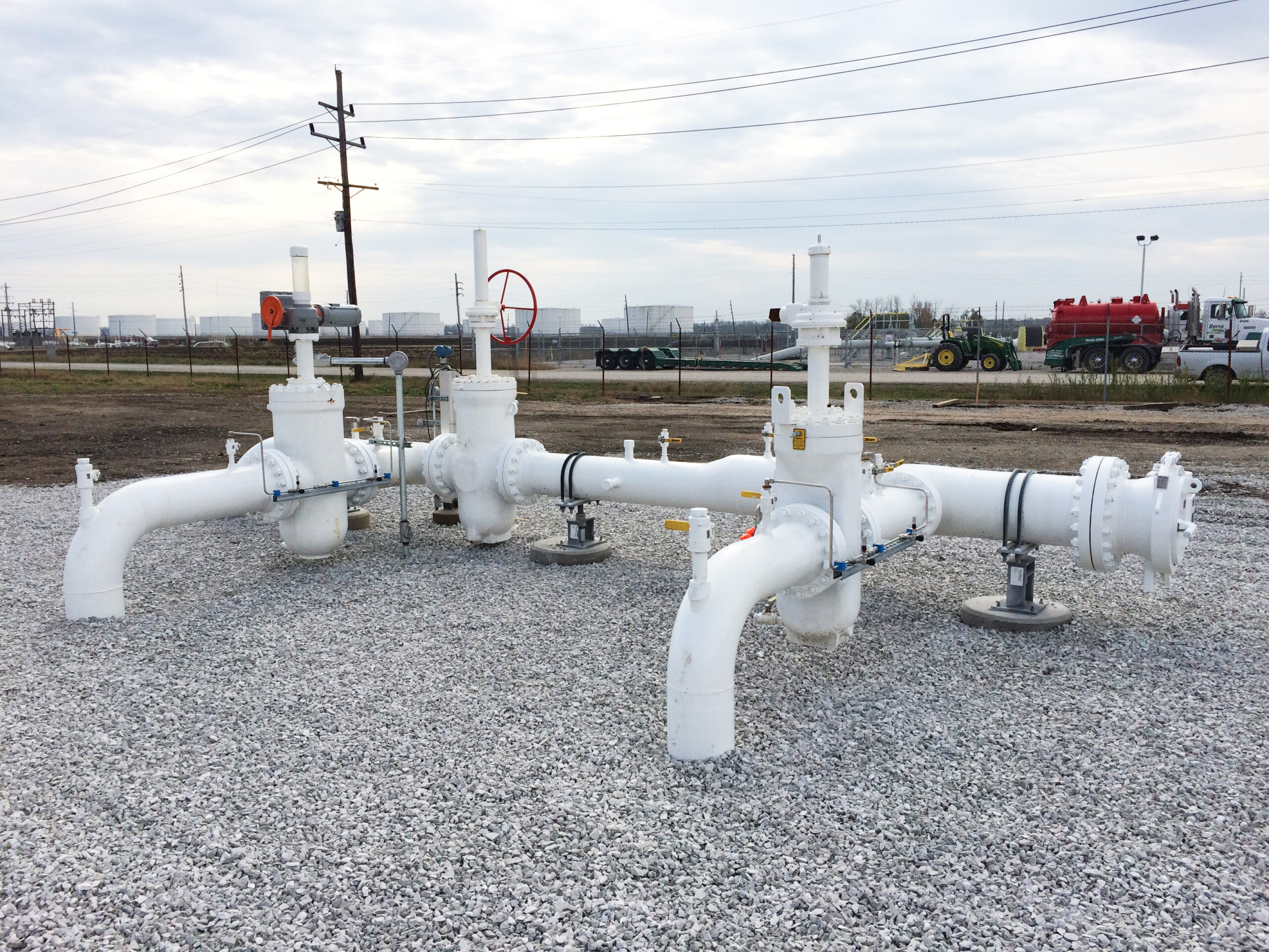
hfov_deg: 61.7
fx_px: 1063
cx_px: 634
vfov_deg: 48.2
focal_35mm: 29
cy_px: 476
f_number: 2.2
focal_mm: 4.15
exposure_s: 1/2160
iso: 32
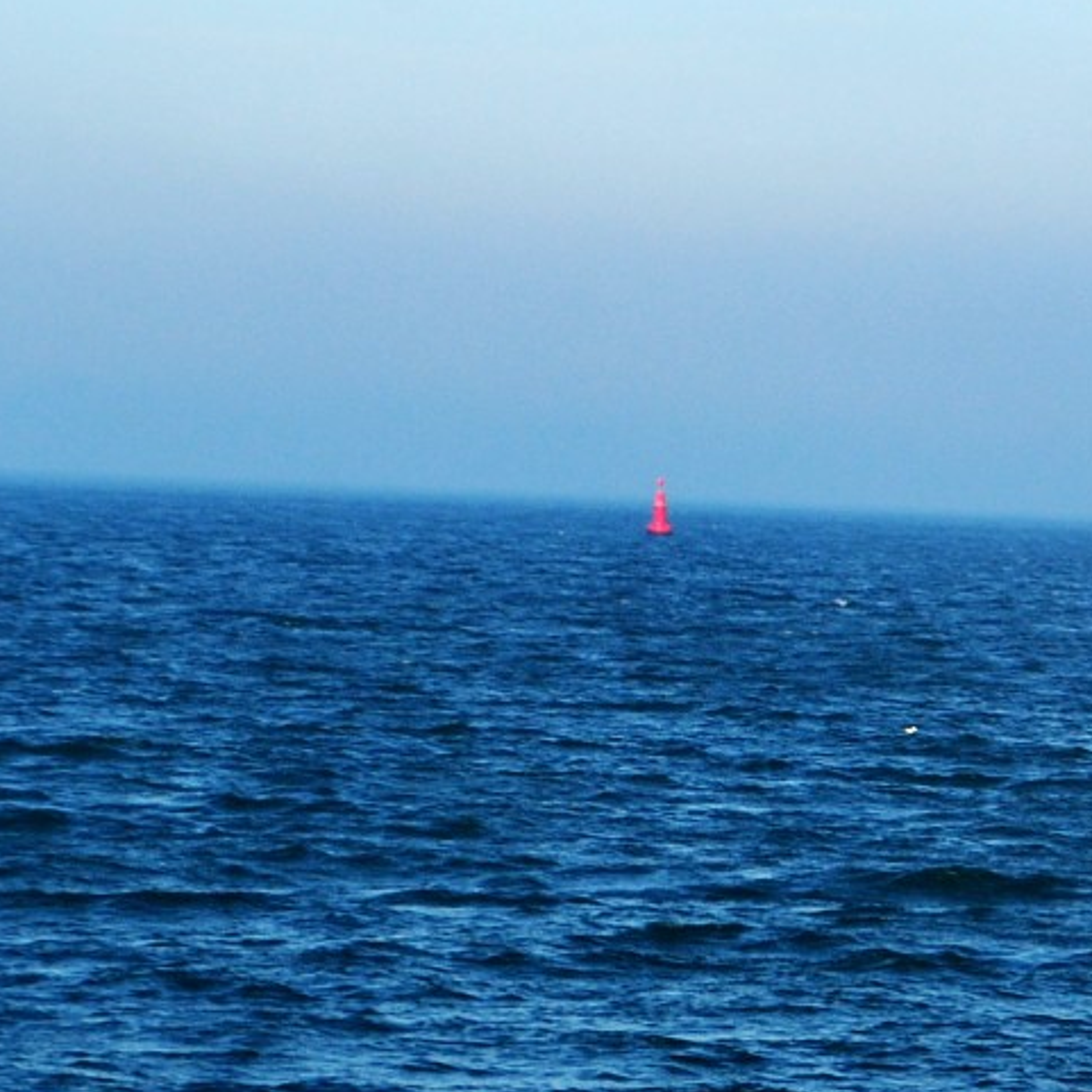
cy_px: 746
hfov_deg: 8.4
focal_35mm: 204
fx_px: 7289
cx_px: 1532
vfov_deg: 8.6
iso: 400
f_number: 11
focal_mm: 55
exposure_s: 1/400
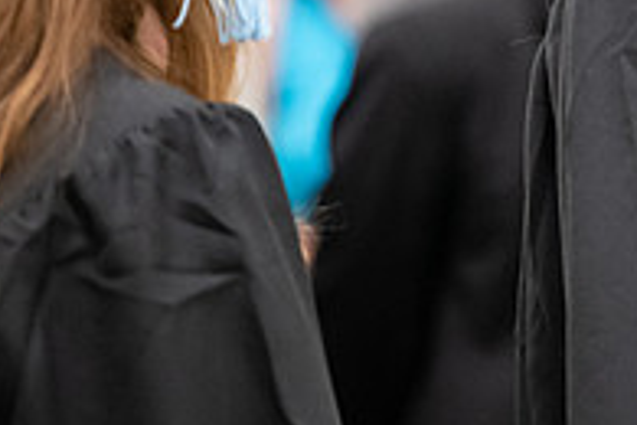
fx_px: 10014
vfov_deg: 2.4
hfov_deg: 3.6
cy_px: -162
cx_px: 794
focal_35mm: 566
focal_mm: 190
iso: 3200
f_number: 3.2
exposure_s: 1/200
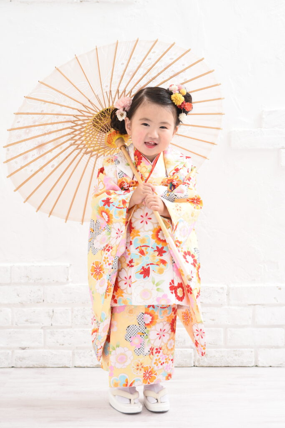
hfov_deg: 16.1
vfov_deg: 23.9
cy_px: 214
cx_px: 142
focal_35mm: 85
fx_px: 1009
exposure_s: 1/160
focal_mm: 85
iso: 1000
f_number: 7.1
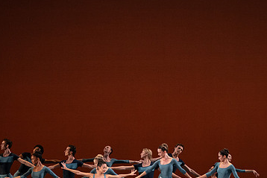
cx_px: 82
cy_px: 119
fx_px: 2018
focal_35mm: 272
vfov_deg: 5.1
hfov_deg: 7.6
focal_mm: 168
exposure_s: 1/400
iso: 5000
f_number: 9
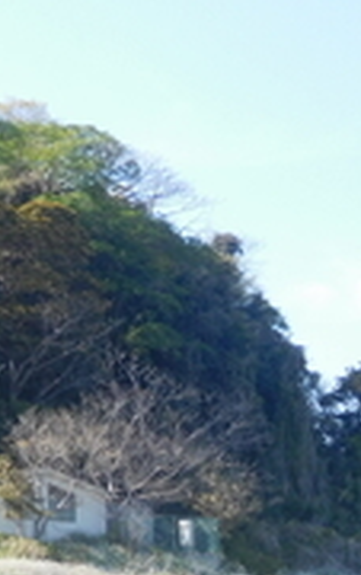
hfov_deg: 11.3
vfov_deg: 20.2
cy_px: 257
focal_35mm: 103
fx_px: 1616
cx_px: -393
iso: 125
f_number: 3.8
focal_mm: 6.2
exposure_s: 1/320
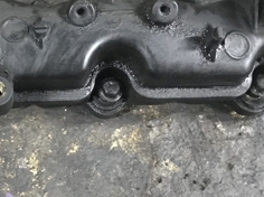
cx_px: -6
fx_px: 578
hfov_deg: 24.4
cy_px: 21
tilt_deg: -69.3
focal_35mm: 76
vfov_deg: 19.0
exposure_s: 1/4
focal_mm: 3.99
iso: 100
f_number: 1.8
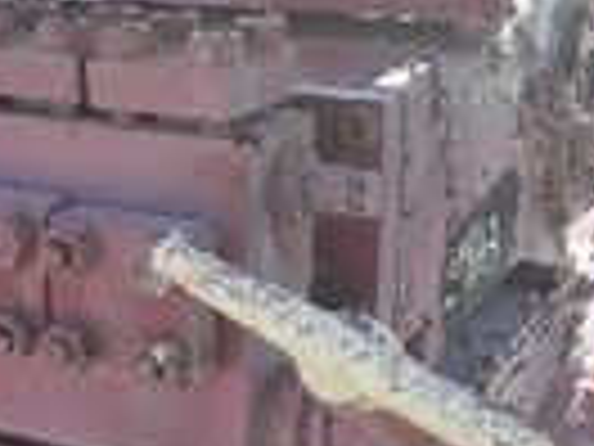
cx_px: 194
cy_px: 203
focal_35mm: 85
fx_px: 1459
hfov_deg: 22.9
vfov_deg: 17.4
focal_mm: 5
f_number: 3
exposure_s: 1/200
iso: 64
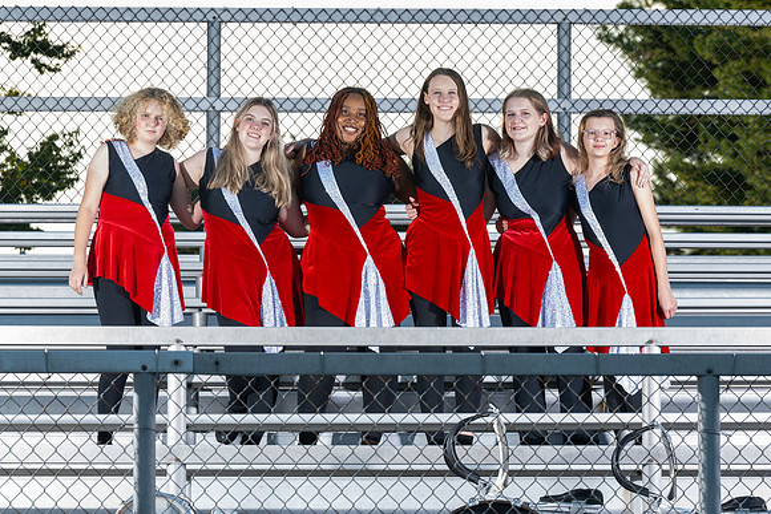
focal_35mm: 179
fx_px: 3833
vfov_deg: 7.7
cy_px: 202
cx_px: 407
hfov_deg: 11.5
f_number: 5.6
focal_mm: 110
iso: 250
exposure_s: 1/200
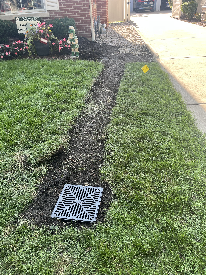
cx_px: 103
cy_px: 138
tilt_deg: -31.5
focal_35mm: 26
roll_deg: +3.7
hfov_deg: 53.1
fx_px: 206
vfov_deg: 67.3
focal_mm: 5.1
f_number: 1.6
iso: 40
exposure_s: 1/170
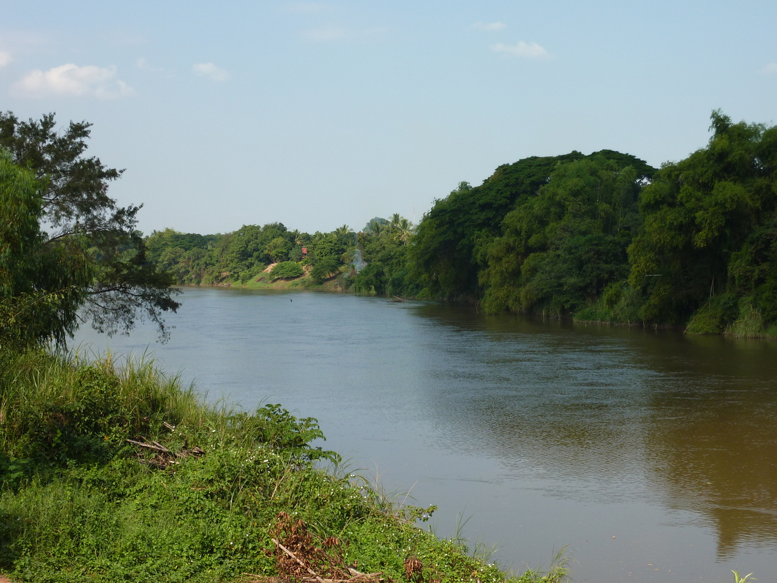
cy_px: 292
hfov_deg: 30.7
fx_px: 1414
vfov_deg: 23.3
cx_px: 388
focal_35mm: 63
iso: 80
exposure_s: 1/500
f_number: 4.5
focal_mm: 10.3
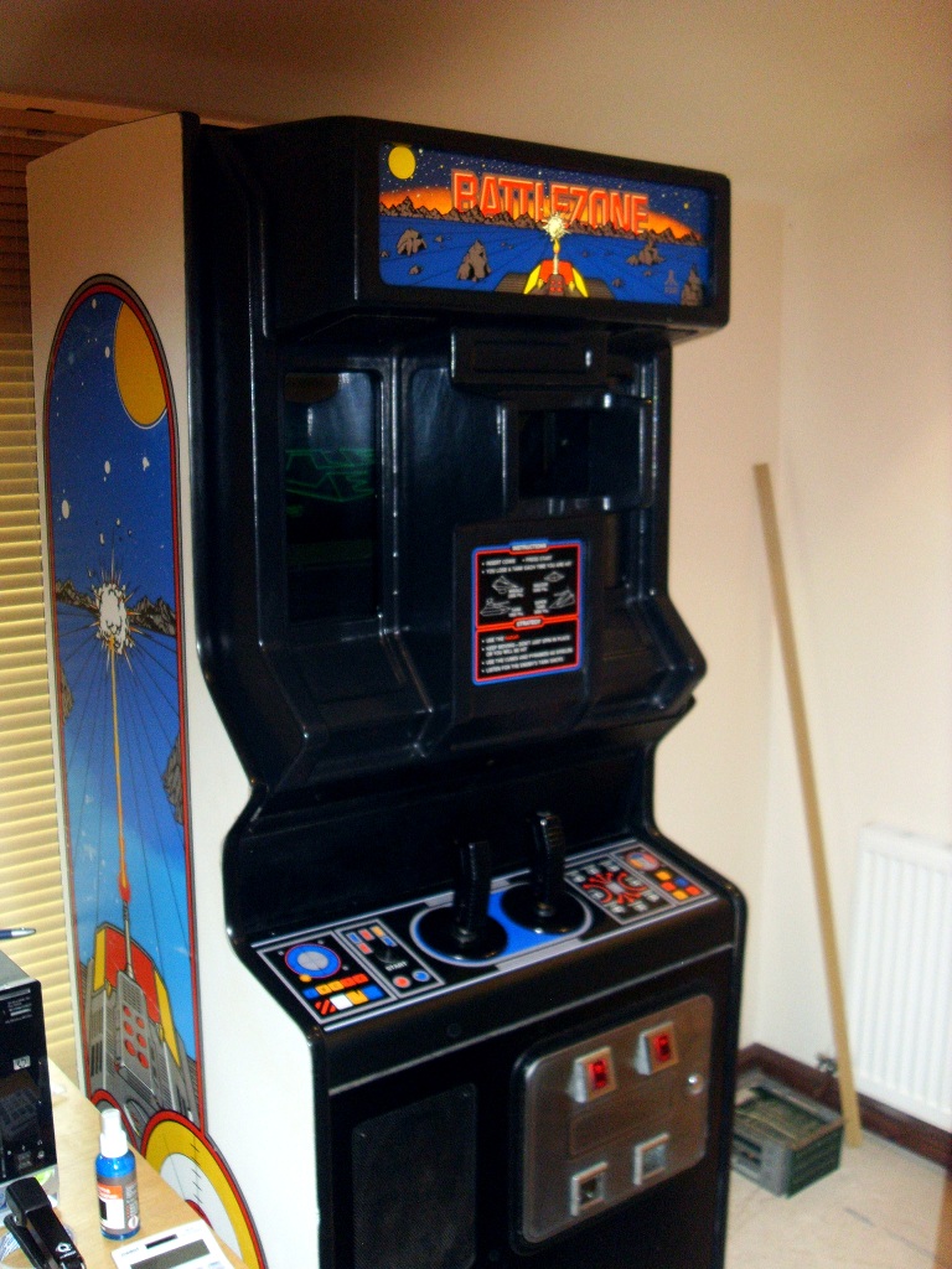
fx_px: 1247
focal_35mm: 34
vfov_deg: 54.0
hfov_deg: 41.8
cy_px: 634
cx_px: 476
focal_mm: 6.3
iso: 400
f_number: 2.8
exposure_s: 1/45
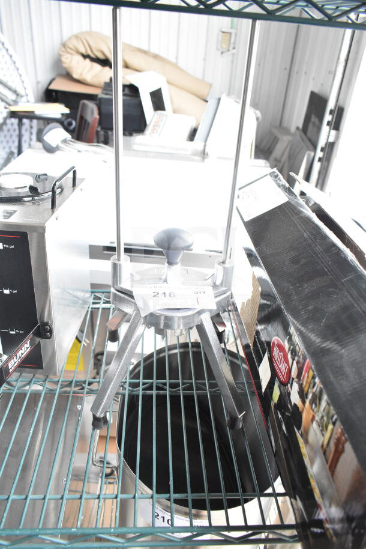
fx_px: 411
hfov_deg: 48.0
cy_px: 274
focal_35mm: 27
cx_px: 183
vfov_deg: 67.4
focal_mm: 18
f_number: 5
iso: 1600
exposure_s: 1/100
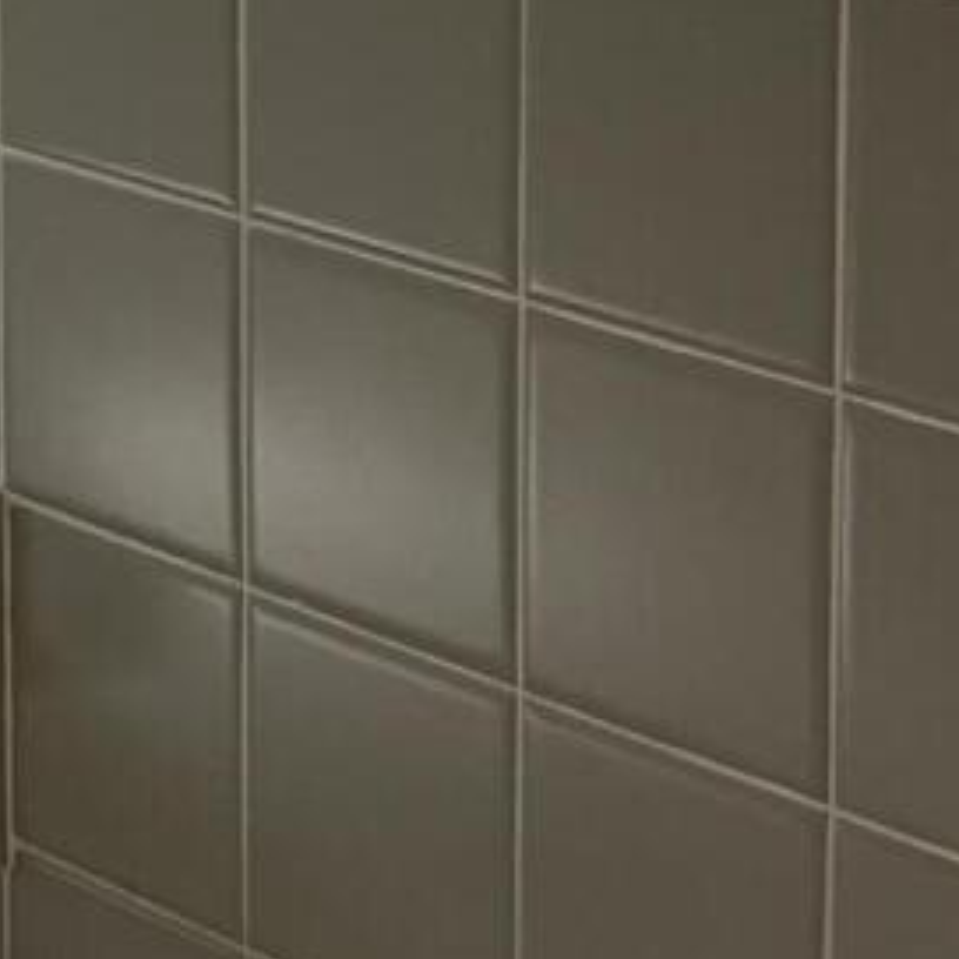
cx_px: -814
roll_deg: +1.2
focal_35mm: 169
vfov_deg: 10.1
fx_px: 5297
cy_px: -381
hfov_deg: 9.8
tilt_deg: -6.8
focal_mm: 5.96
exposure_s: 1/226
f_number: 1.6
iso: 125
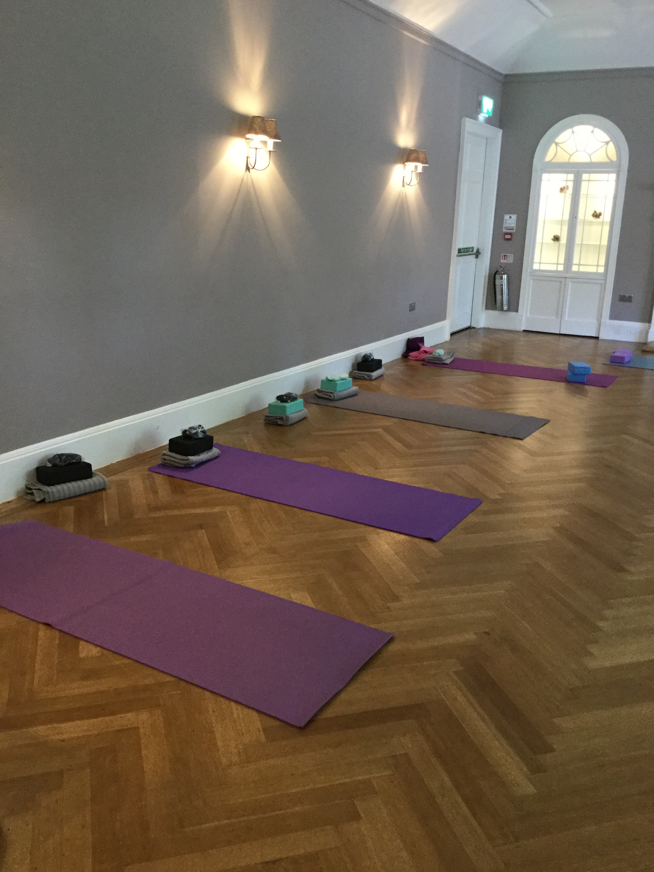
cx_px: 327
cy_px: 436
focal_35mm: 31
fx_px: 781
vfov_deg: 58.4
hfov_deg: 45.4
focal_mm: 3.3
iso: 200
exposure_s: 1/25
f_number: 2.4
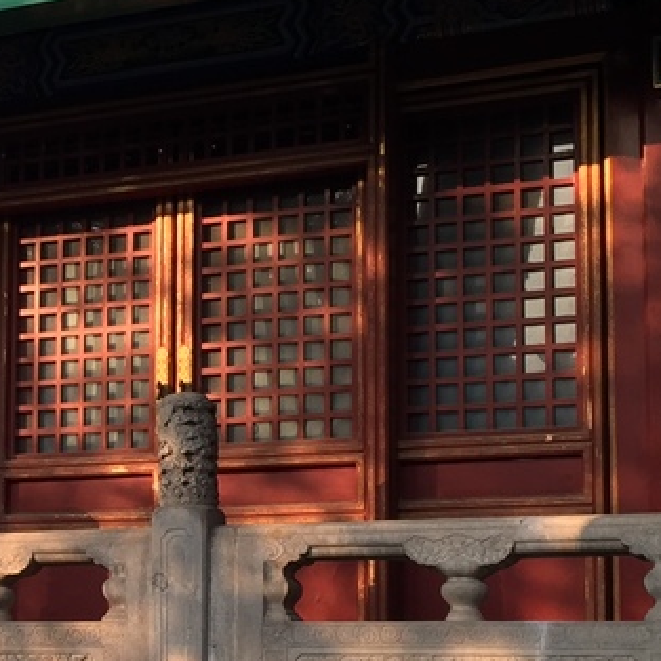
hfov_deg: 17.0
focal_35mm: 98
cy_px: 461
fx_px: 2117
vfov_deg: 17.7
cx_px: -133
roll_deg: -1.6
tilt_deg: +8.5
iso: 32
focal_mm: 4.15
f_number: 2.2
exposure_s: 1/178
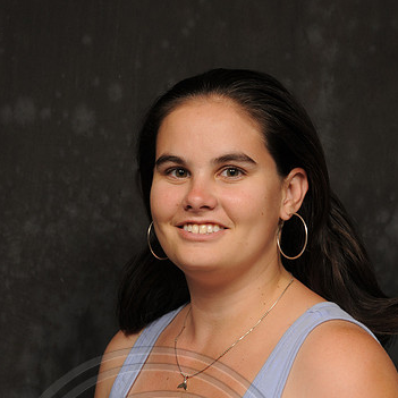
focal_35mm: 139
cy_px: 300
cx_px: 214
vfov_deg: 12.5
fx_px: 1808
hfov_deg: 12.6
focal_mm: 66
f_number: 7.1
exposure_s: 1/100
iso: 200
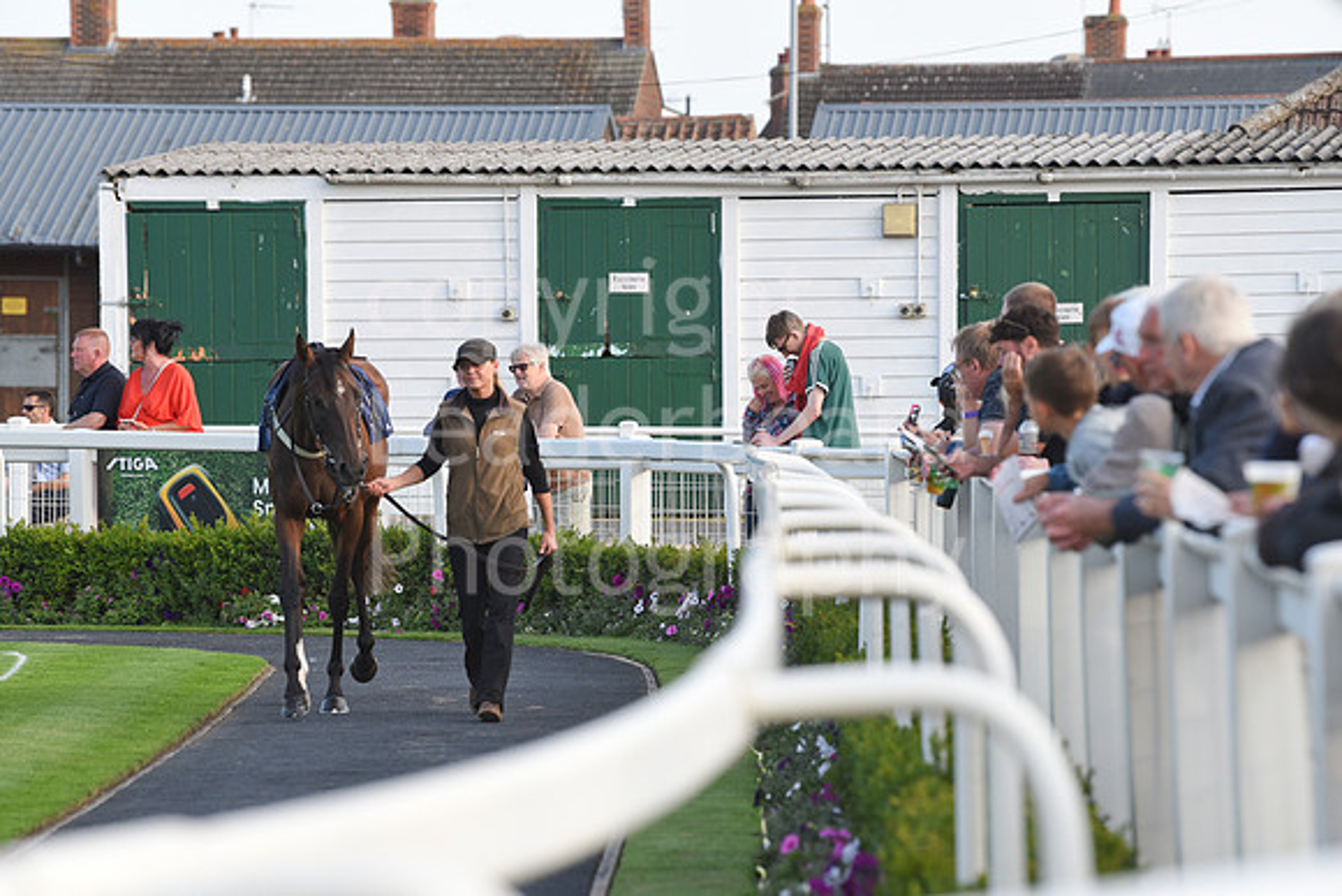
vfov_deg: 6.9
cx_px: 671
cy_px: 448
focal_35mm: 200
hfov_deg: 10.3
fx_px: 7457
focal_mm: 200
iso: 640
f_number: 5.6
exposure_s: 1/800
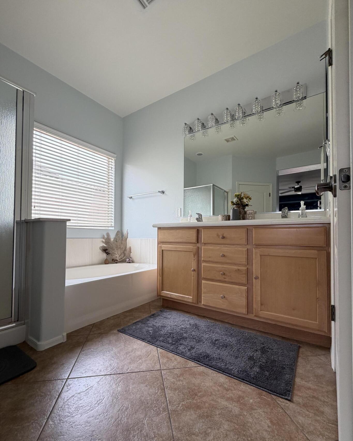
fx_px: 209
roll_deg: +0.0
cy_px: 233
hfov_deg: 80.4
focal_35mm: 16
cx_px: 169
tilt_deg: +1.6
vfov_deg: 93.0
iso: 80
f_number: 2.2
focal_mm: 2.22
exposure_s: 1/121
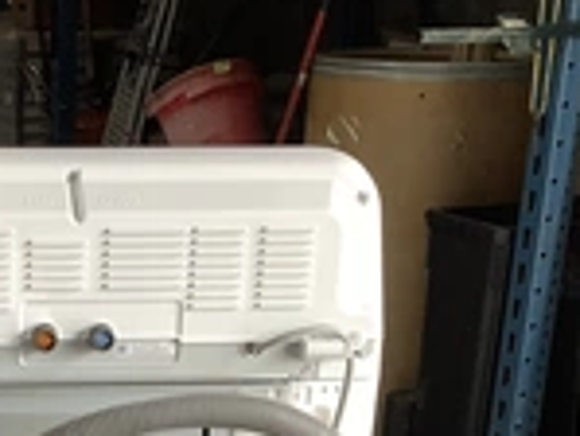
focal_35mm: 83
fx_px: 1392
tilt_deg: -20.8
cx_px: -12
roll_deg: -0.4
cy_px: 541
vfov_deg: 16.9
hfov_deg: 22.6
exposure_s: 1/120
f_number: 2.4
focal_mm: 3.3
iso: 80
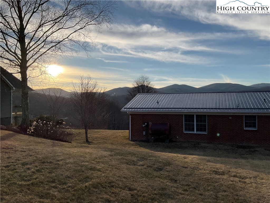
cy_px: 102
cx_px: 135
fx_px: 226
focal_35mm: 29
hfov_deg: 61.7
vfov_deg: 48.2
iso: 20
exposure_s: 1/2667
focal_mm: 3
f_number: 1.8
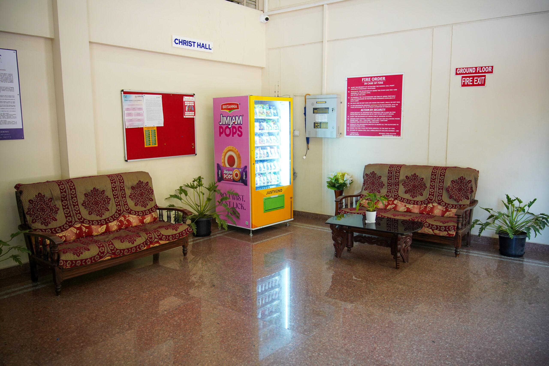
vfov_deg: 46.4
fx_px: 427
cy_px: 183
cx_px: 274
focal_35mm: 28
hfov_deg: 65.5
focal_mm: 28
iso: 1250
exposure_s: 1/160
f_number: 2.8
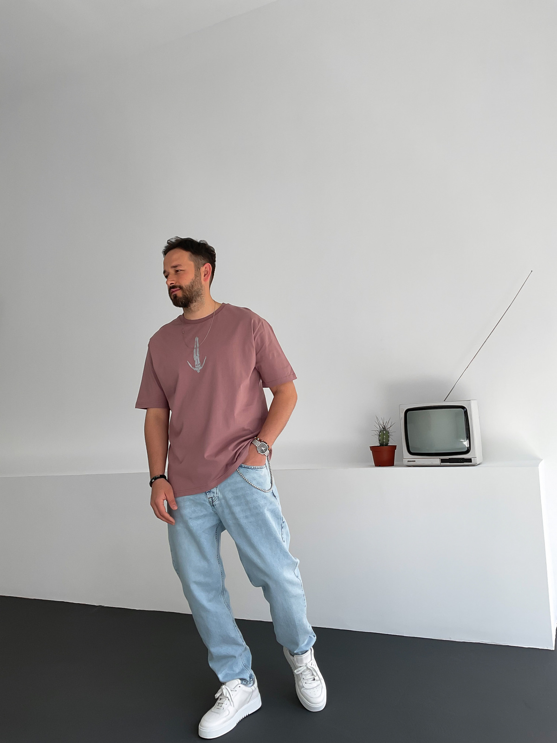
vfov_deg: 61.7
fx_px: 622
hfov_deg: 48.2
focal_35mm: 29
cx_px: 278
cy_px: 372
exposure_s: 1/240
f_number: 1.8
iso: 16
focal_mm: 3
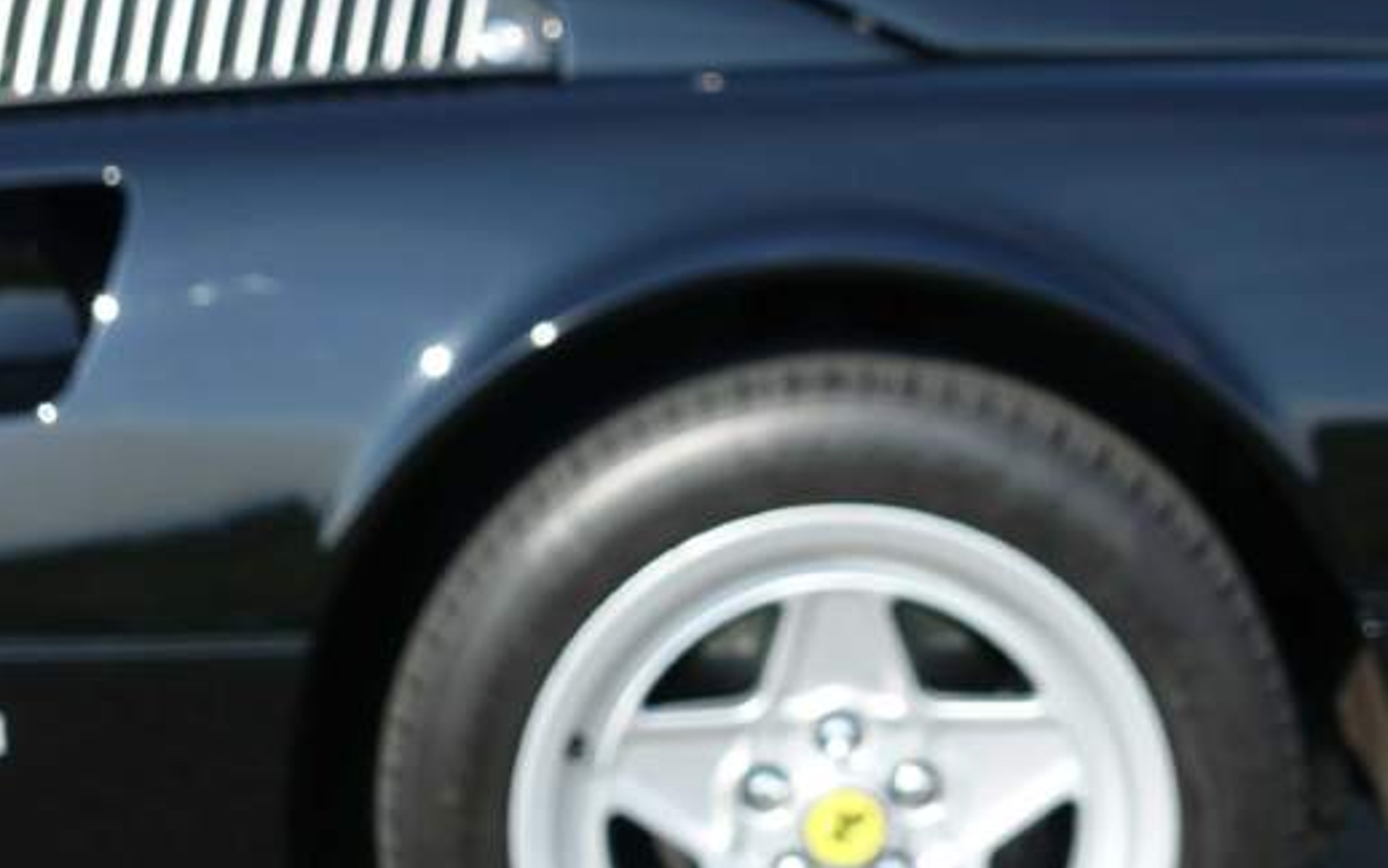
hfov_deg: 20.4
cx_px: 659
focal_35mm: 102
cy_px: 359
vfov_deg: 12.8
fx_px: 3859
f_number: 4
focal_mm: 16.62
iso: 125
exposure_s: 1/640
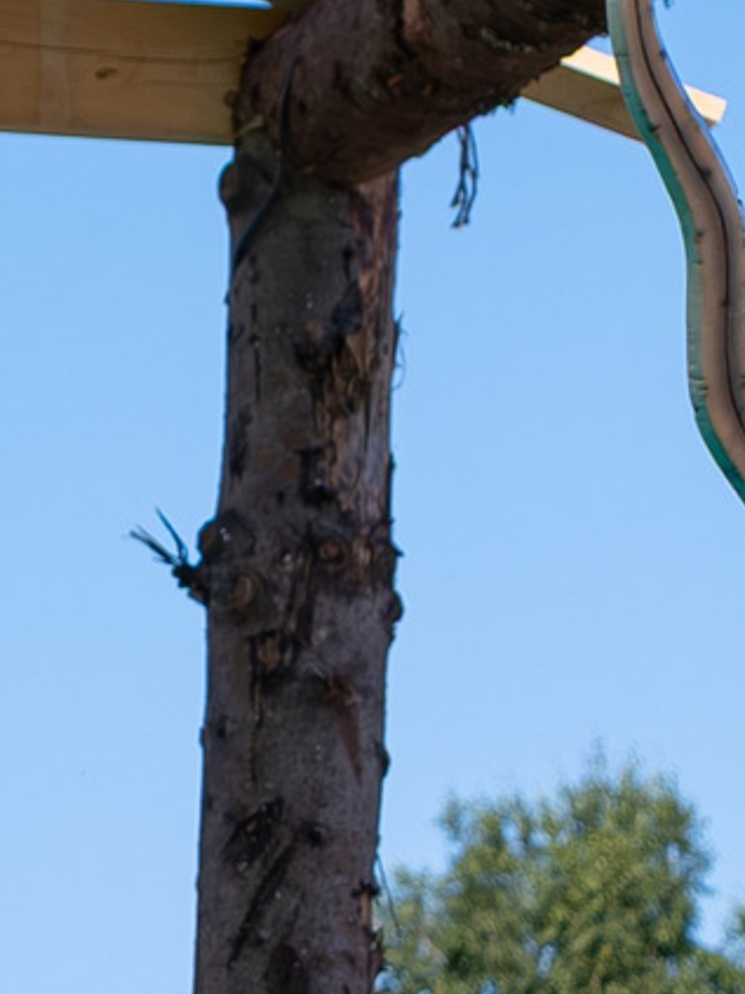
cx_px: 125
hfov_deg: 4.0
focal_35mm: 368
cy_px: 1101
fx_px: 10565
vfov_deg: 5.4
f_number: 4
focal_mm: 33.2
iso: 160
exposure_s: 1/1000
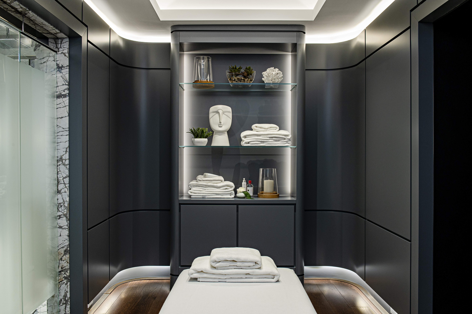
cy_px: 157
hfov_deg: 60.3
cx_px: 236
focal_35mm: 31
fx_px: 406
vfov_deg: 42.3
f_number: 9
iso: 400
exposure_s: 1/6
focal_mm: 31
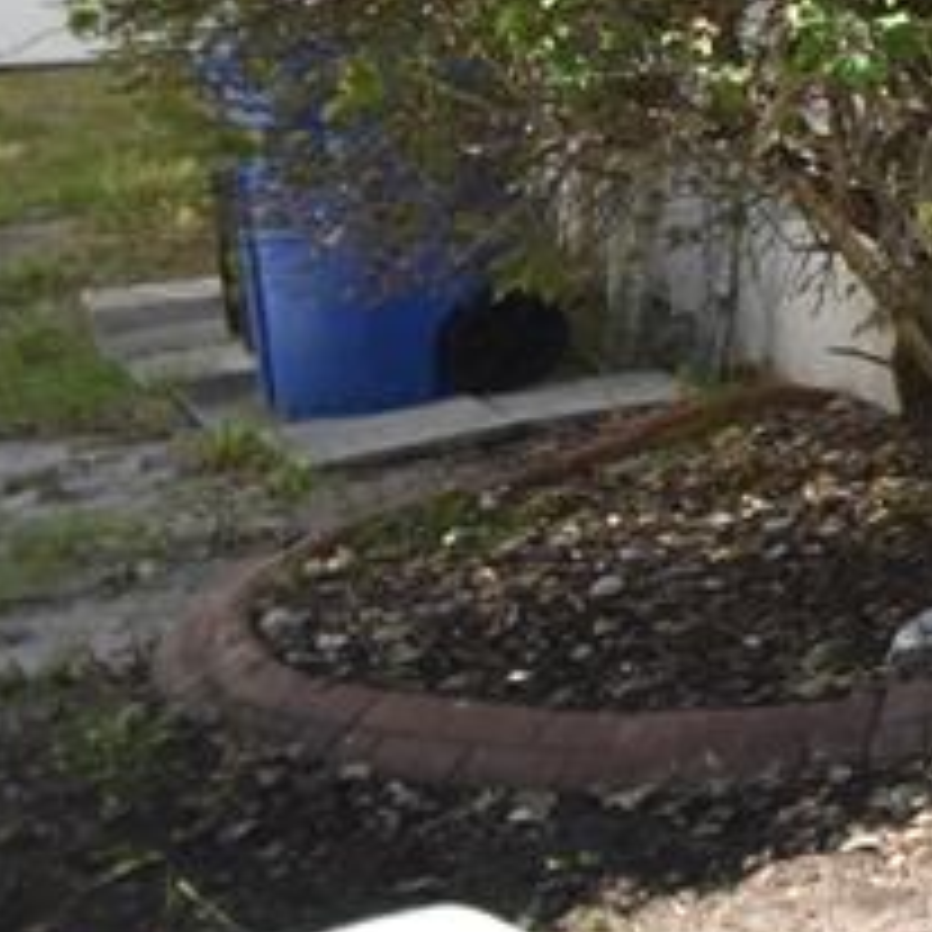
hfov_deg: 15.0
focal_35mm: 63
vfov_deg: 24.5
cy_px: -207
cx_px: 2256
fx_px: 1919
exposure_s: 1/4000
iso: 800
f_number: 3.5
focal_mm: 10
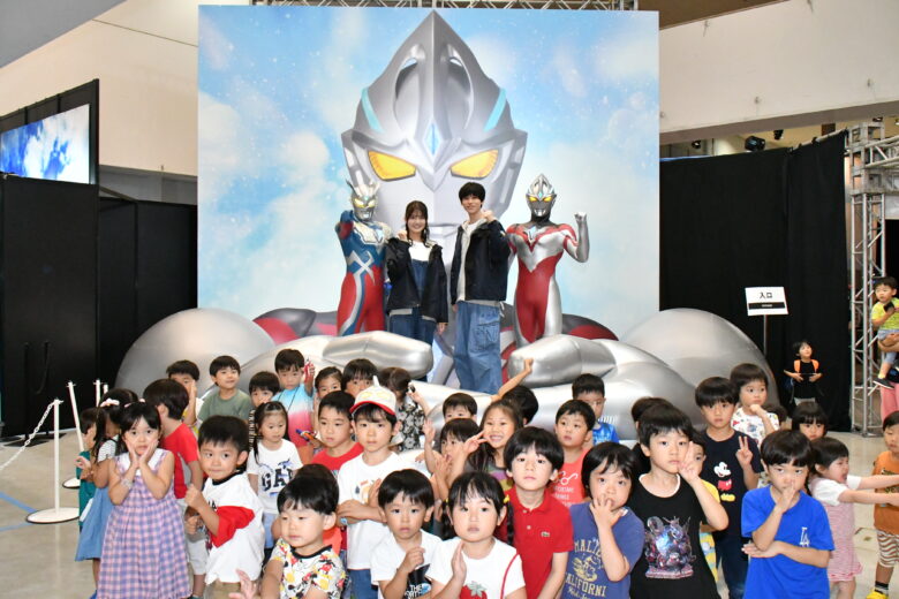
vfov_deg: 41.7
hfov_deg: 59.5
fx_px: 787
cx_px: 450
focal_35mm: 32
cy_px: 300
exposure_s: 1/200
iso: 8000
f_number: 8
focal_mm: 21
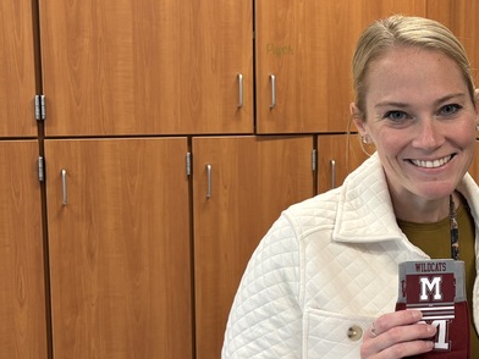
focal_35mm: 68
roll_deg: -2.8
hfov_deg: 25.8
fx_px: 941
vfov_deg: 21.6
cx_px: 563
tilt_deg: -9.6
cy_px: 183
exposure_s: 1/60
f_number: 1.6
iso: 125
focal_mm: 5.96
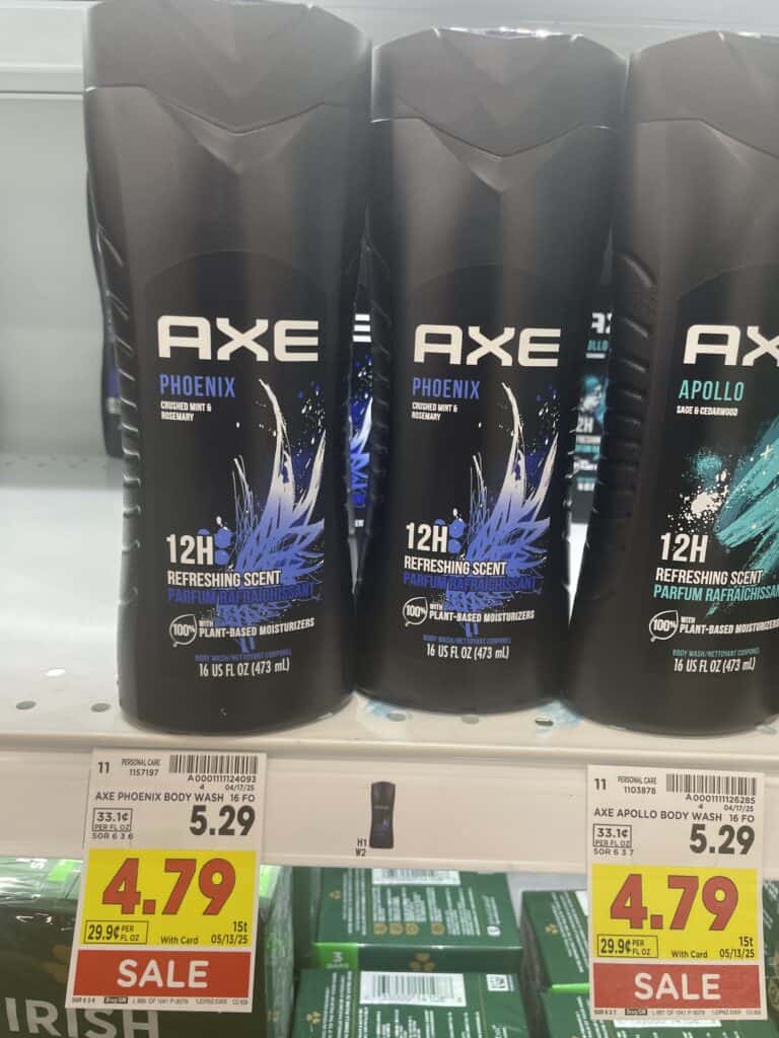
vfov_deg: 67.3
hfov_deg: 53.1
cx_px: 390
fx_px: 780
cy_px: 519
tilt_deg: -16.8
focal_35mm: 26
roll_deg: -1.4
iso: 80
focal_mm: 4.2
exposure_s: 1/60
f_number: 1.6
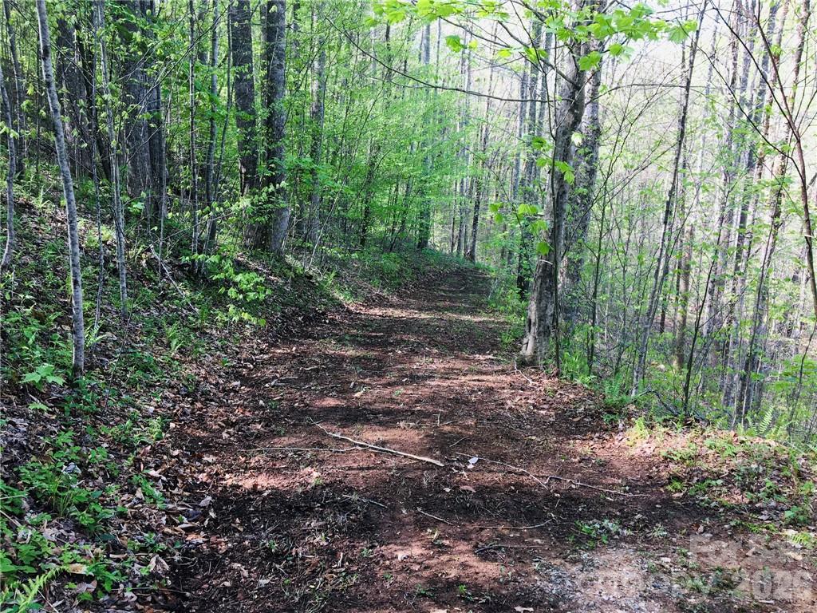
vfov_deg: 48.2
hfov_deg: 61.7
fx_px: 684
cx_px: 408
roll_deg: -1.0
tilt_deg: -9.9
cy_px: 306
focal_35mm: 29
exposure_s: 1/120
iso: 32
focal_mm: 4.15
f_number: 2.2
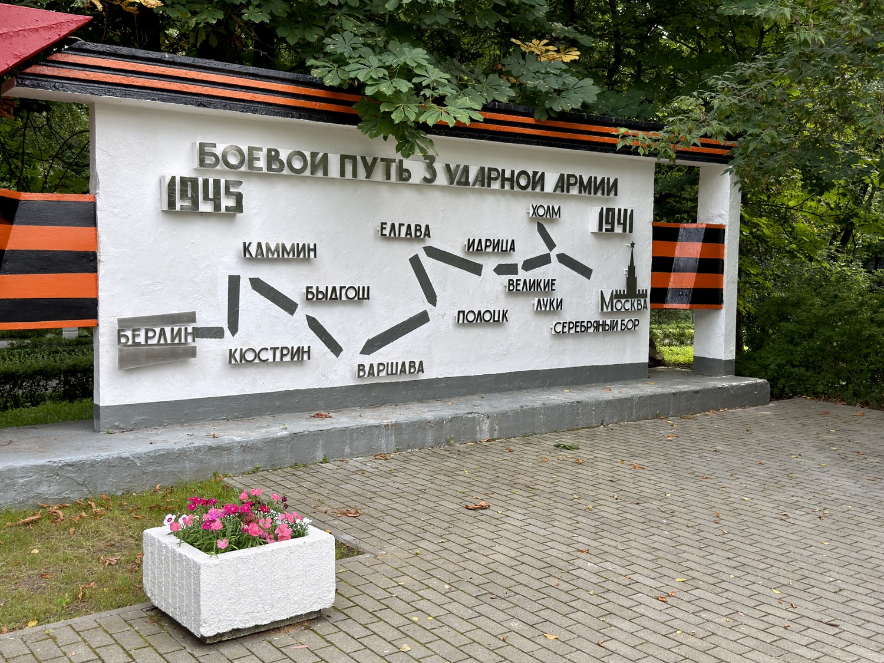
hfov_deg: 49.0
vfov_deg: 37.7
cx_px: 442
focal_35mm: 38
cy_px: 332
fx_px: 970
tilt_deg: -4.1
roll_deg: +0.0
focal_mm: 6.76
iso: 64
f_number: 1.78
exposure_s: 1/646
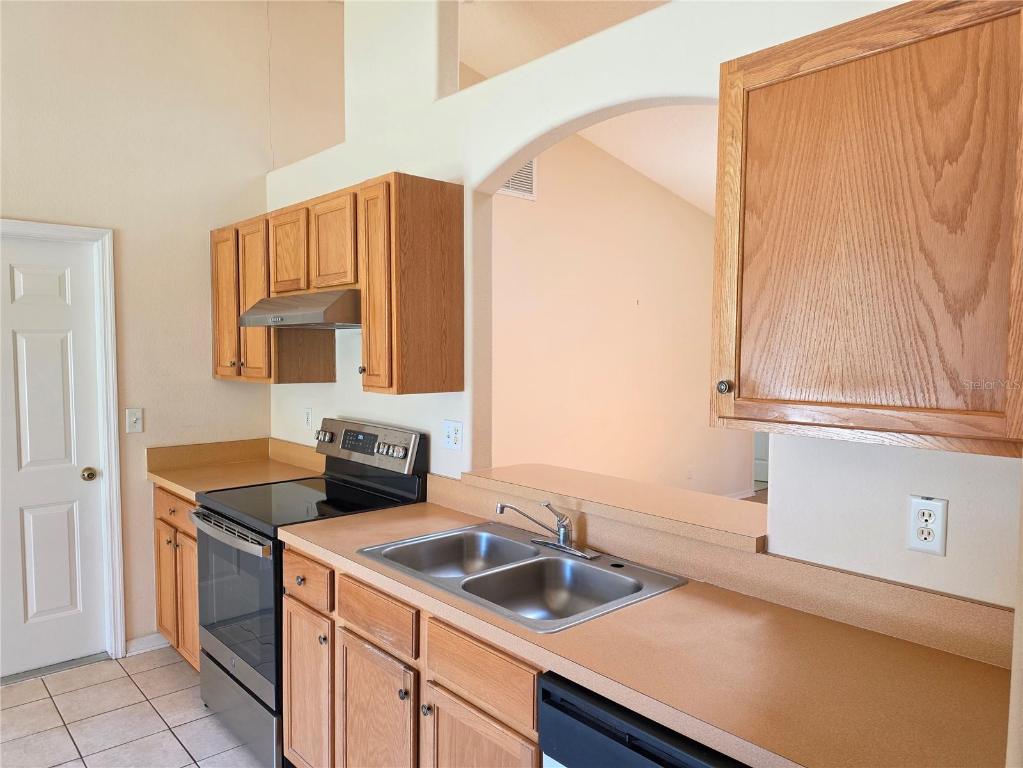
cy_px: 384
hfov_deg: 73.9
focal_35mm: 23
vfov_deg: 58.9
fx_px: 680
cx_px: 512
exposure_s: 1/120
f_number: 1.4
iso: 160
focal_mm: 6.5
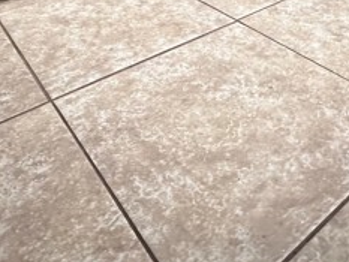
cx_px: 210
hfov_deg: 44.5
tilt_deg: -9.3
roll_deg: +2.0
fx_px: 424
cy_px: -115
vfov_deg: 26.5
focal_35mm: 42
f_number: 2.2
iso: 1250
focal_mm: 2.22
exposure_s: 1/40
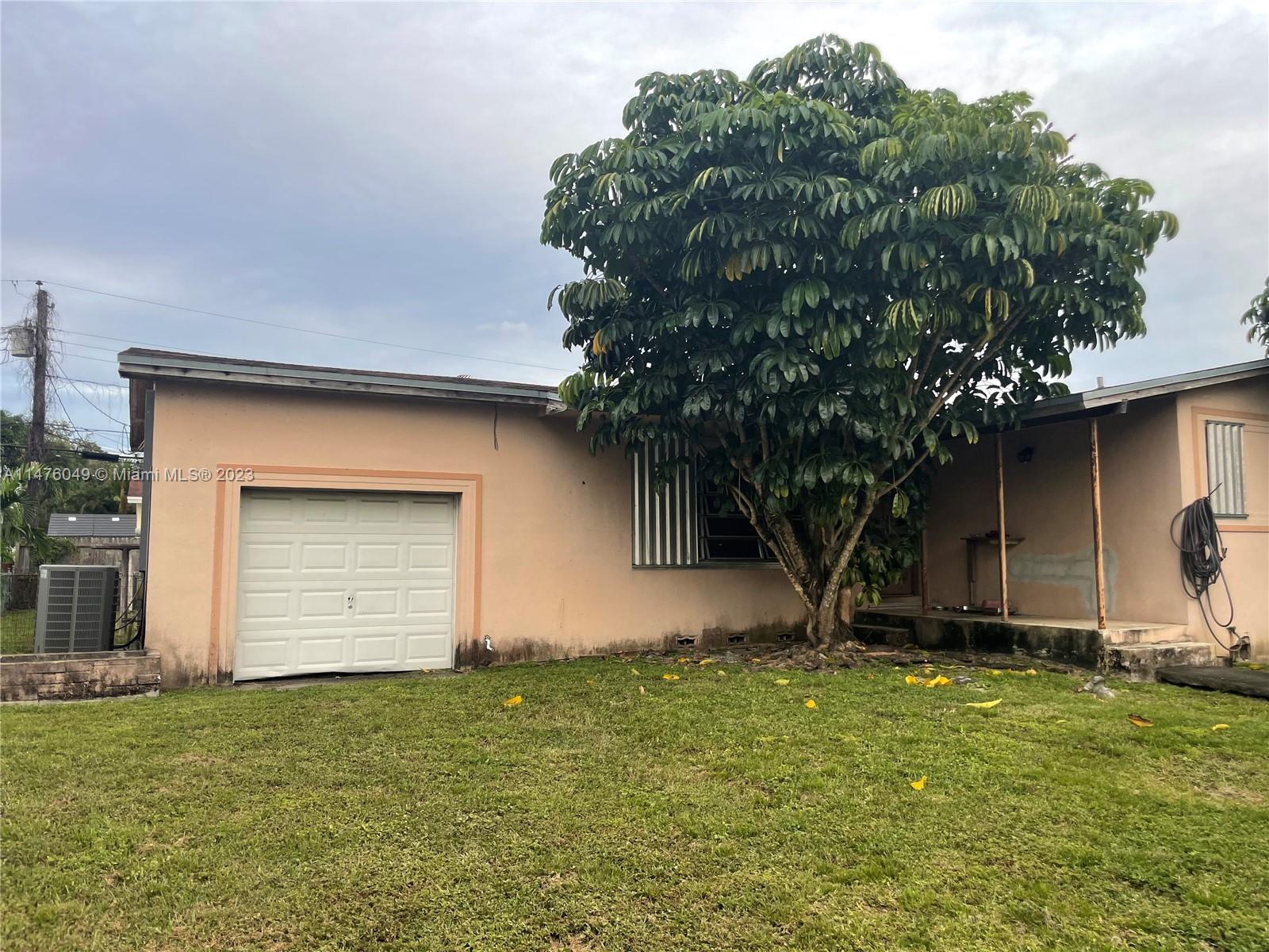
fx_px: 953
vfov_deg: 53.1
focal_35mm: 26
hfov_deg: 67.3
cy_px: 476
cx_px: 634
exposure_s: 1/152
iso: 32
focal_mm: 4.2
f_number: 1.6
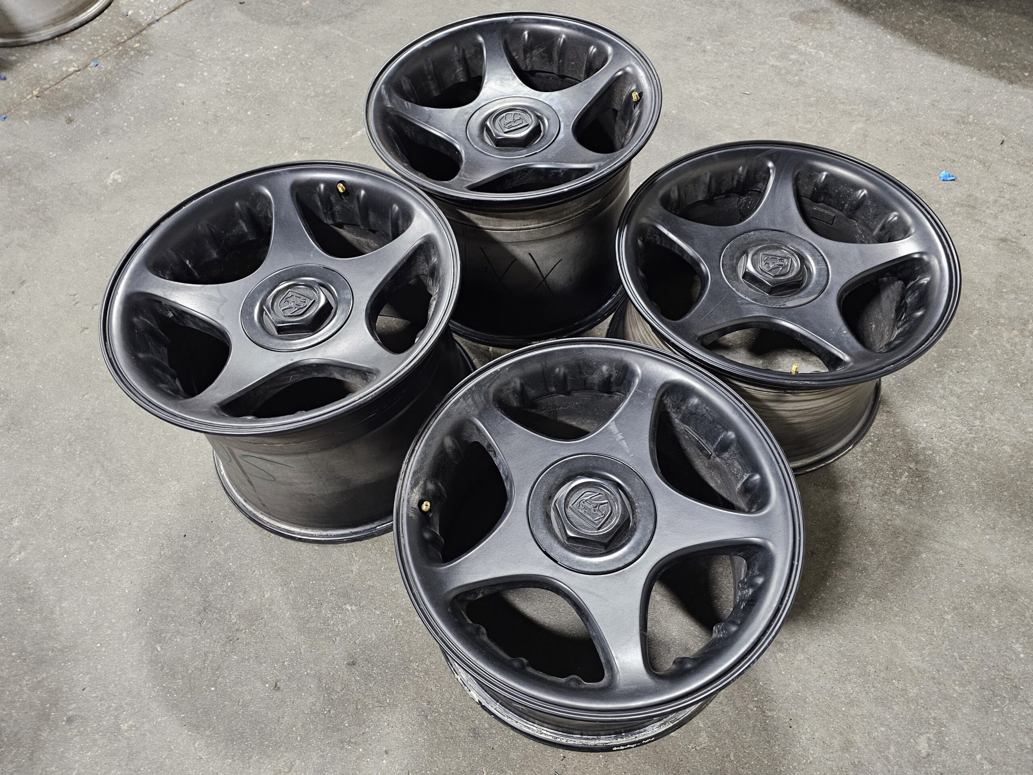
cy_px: 388
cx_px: 516
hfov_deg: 73.9
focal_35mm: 23
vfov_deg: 58.9
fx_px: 686
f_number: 1.7
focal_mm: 6.3
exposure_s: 1/24
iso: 500
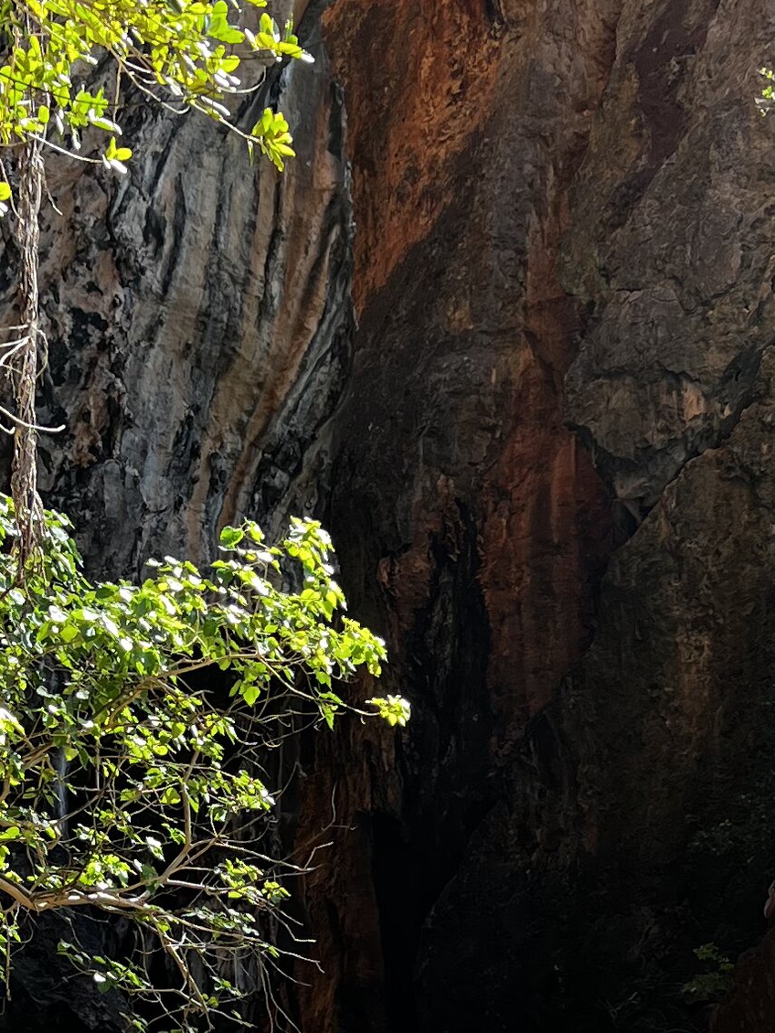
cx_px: 242
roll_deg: +0.7
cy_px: 727
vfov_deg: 21.2
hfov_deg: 16.0
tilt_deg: +19.1
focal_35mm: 92
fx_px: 2745
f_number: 1.5
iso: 40
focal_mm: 5.7
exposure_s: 1/262
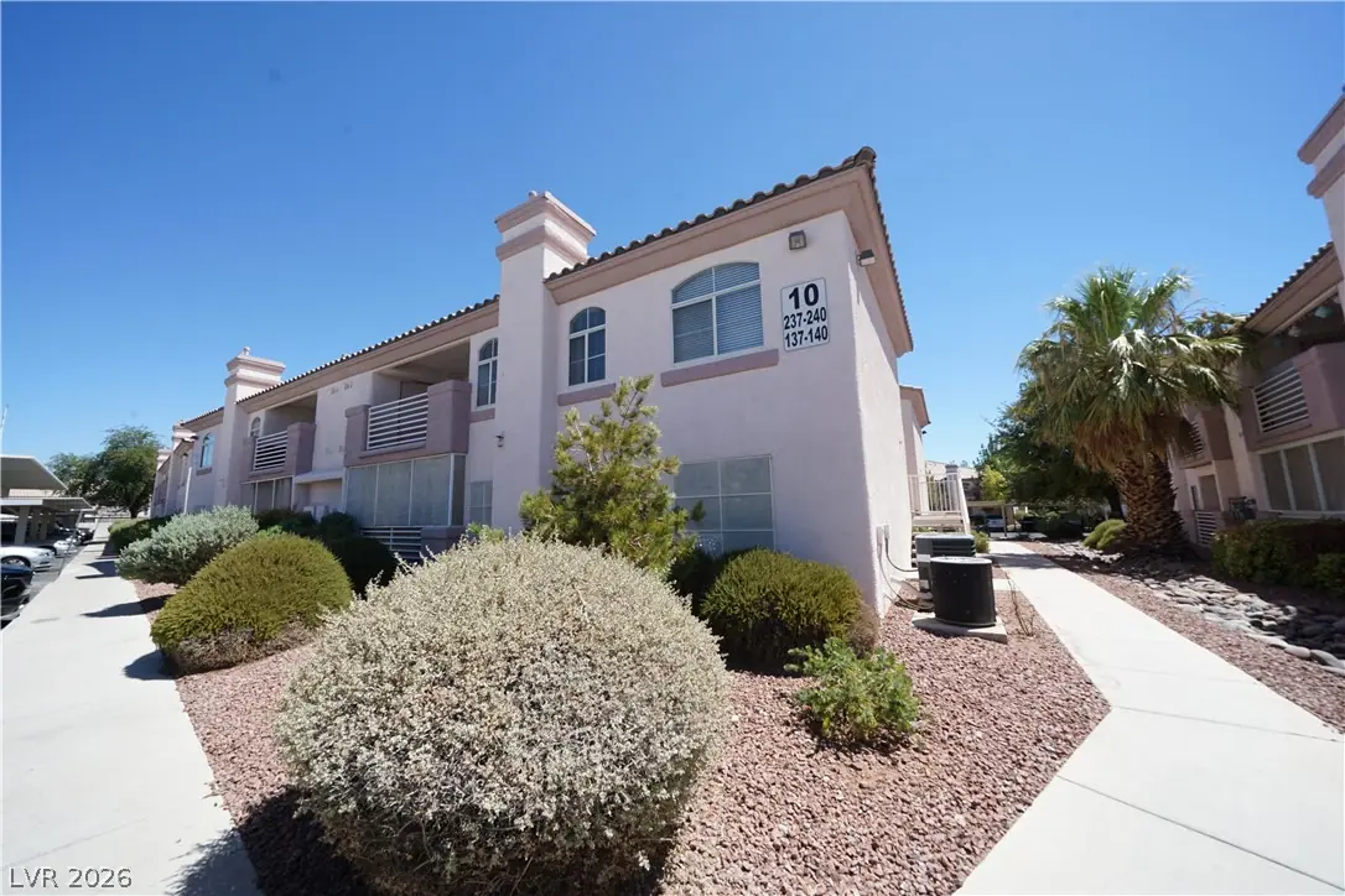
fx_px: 448
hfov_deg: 112.6
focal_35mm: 12
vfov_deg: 90.0
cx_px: 672
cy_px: 448
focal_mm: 12
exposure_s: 1/125
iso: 125
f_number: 10
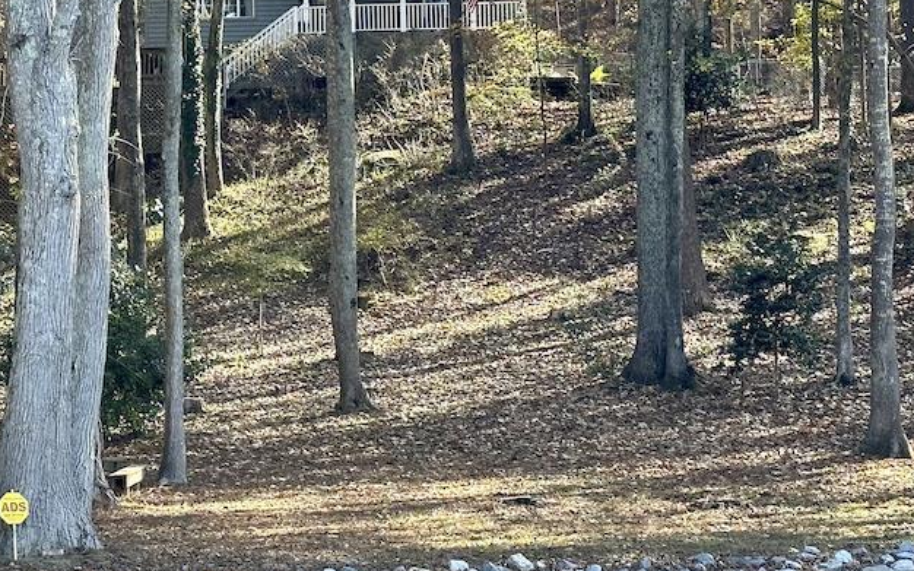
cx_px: 321
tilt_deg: +3.7
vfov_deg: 12.6
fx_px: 2590
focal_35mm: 104
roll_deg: +0.5
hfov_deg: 20.0
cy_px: 213
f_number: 1.78
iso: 64
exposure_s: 1/424
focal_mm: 6.86
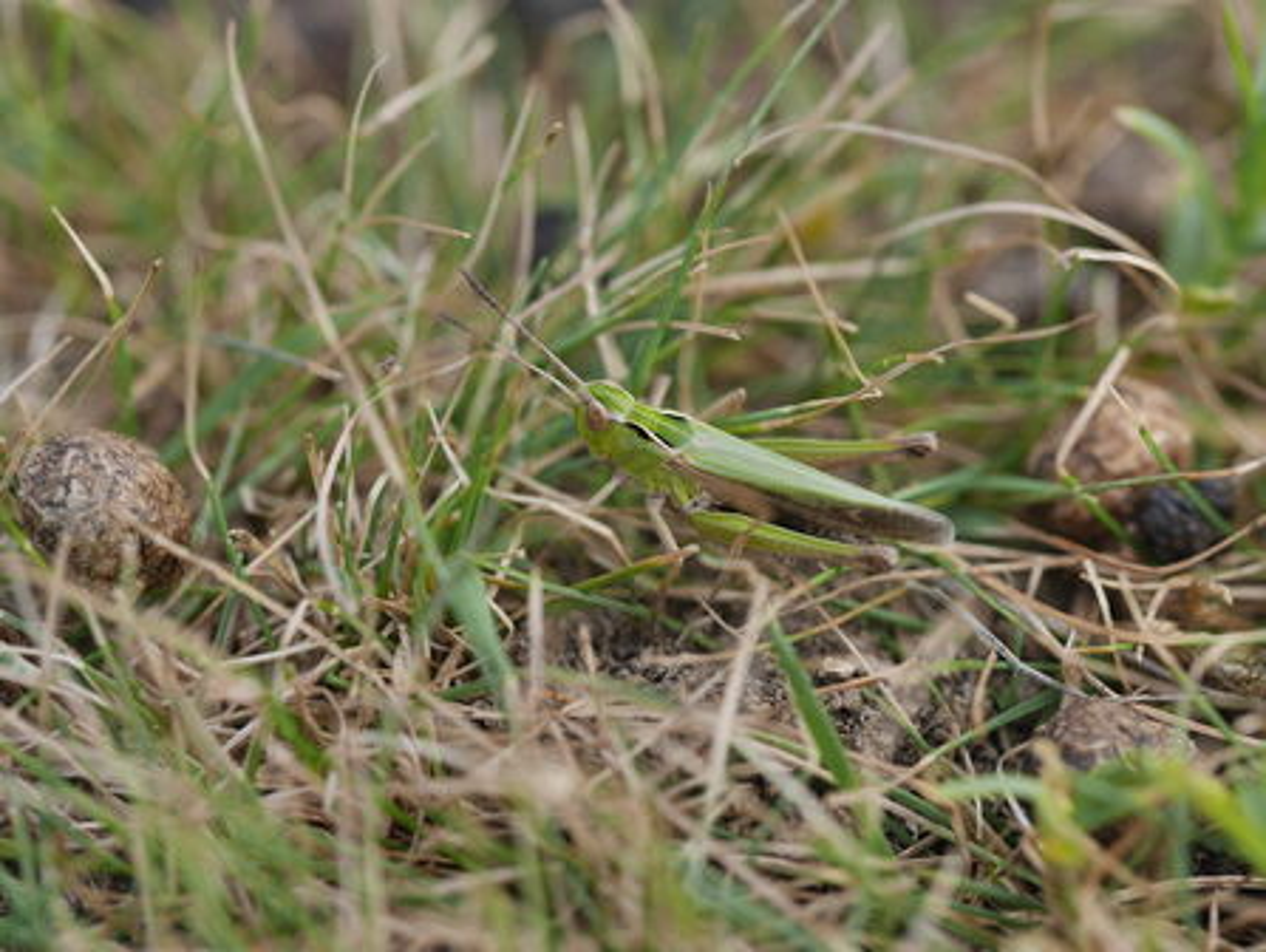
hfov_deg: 16.4
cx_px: 633
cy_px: 476
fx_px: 4392
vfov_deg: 12.4
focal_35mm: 120
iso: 200
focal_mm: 60
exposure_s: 1/400
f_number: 3.5
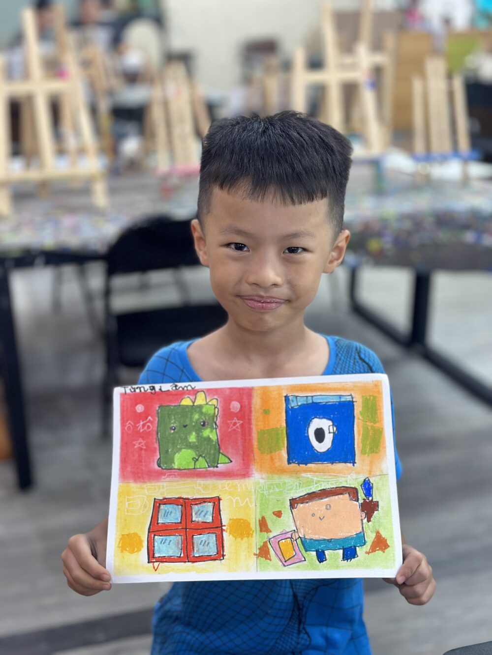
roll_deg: +0.8
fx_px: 909
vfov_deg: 39.7
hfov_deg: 30.3
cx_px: 246
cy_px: 328
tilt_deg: -20.7
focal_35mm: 48
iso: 200
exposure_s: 1/100
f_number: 1.78
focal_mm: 6.86
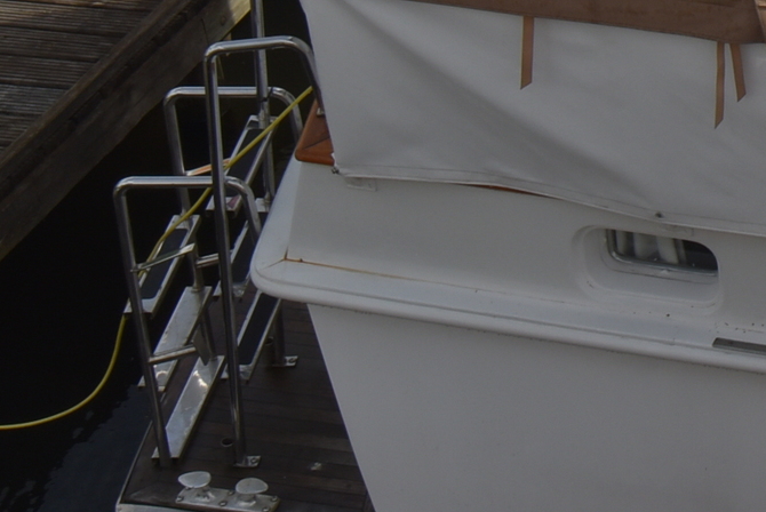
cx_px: 1223
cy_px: -74
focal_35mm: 112
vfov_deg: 12.0
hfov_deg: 16.3
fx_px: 2385
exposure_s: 1/200
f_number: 14
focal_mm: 20
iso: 100
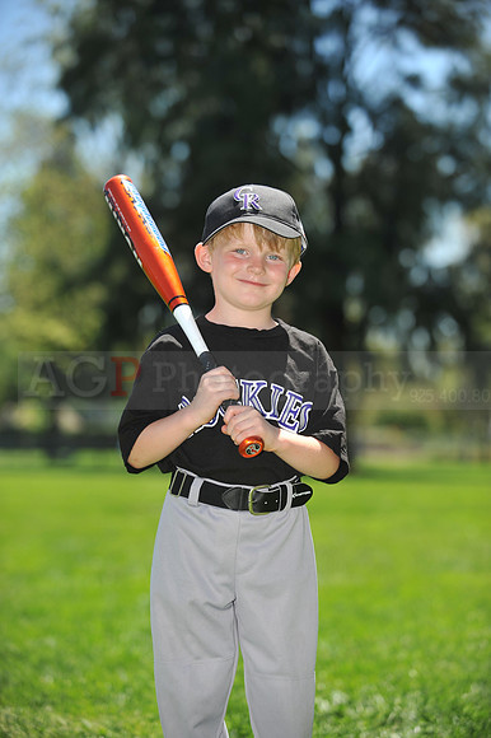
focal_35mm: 105
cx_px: 246
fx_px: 2151
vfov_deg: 19.5
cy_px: 369
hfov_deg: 13.0
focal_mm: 105
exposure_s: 1/1250
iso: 200
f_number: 4
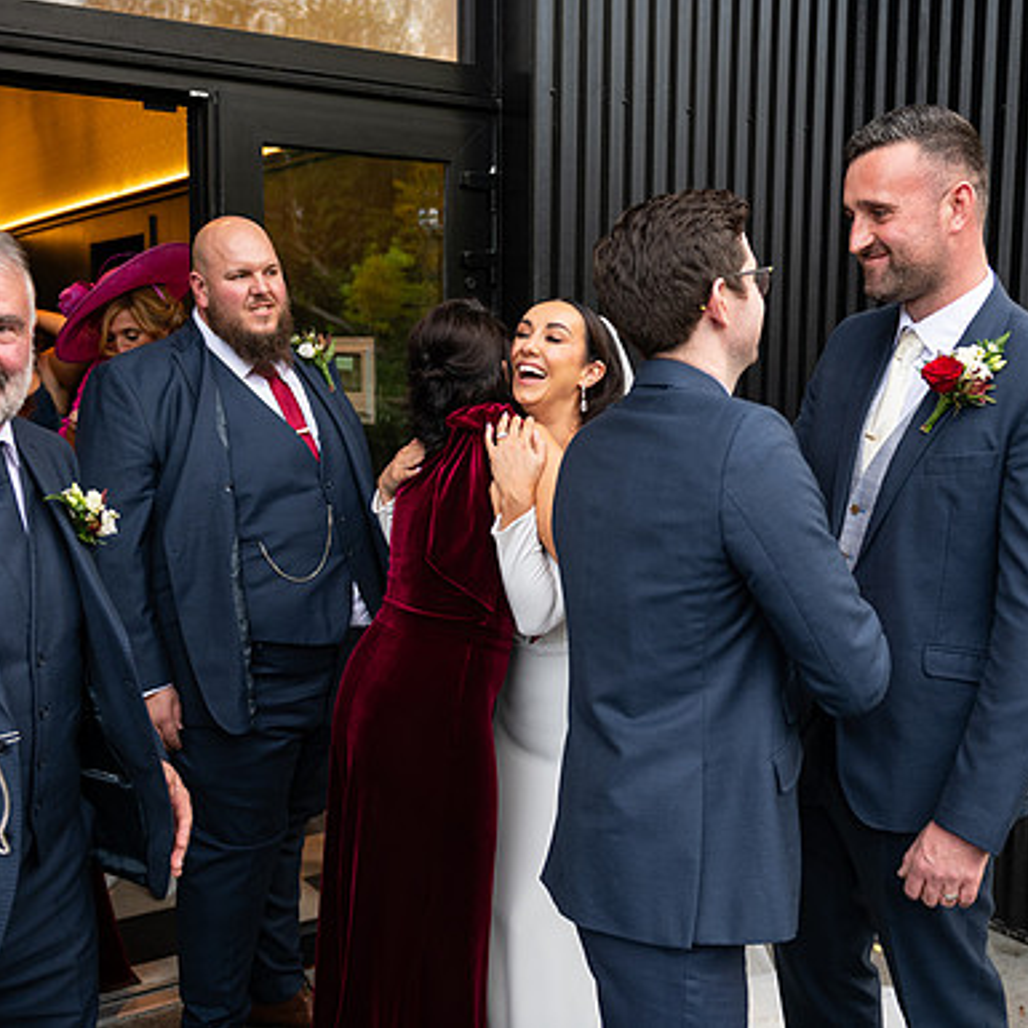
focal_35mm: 41
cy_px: 514
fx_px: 1378
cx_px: 555
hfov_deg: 40.9
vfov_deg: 40.9
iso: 320
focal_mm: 32
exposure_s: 1/160
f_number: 3.5
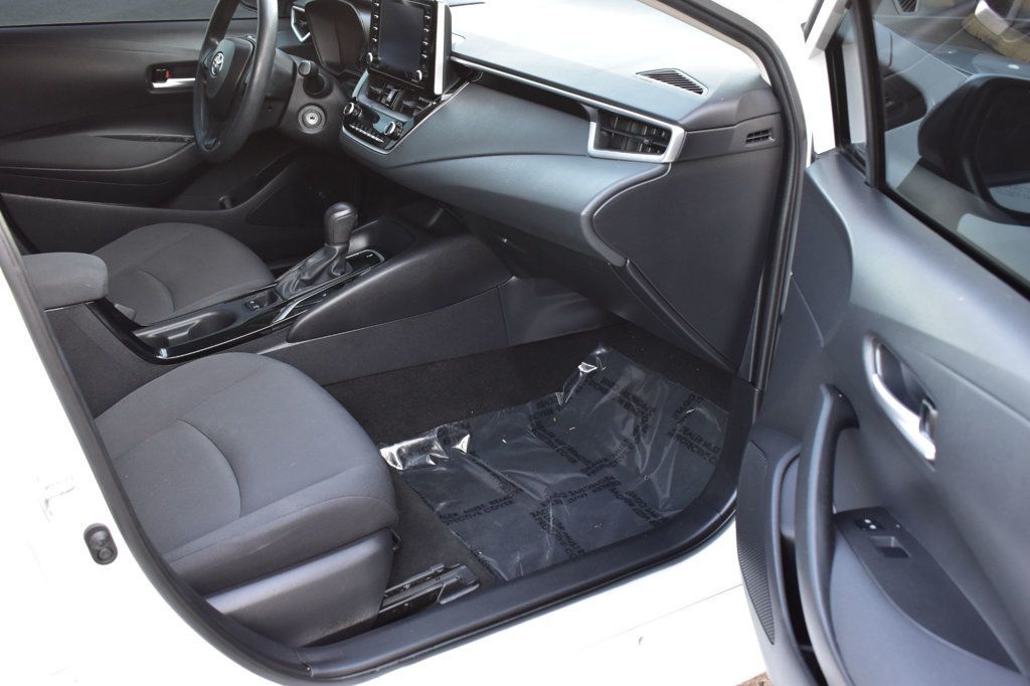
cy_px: 343
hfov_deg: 51.3
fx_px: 1073
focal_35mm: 38
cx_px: 515
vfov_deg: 35.5
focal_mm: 25
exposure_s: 1/15
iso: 800
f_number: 6.3
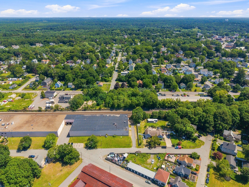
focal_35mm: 24
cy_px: 94
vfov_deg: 56.8
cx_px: 124
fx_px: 173
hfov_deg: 71.6
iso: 290
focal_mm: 8.7
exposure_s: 1/4000
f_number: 1.8
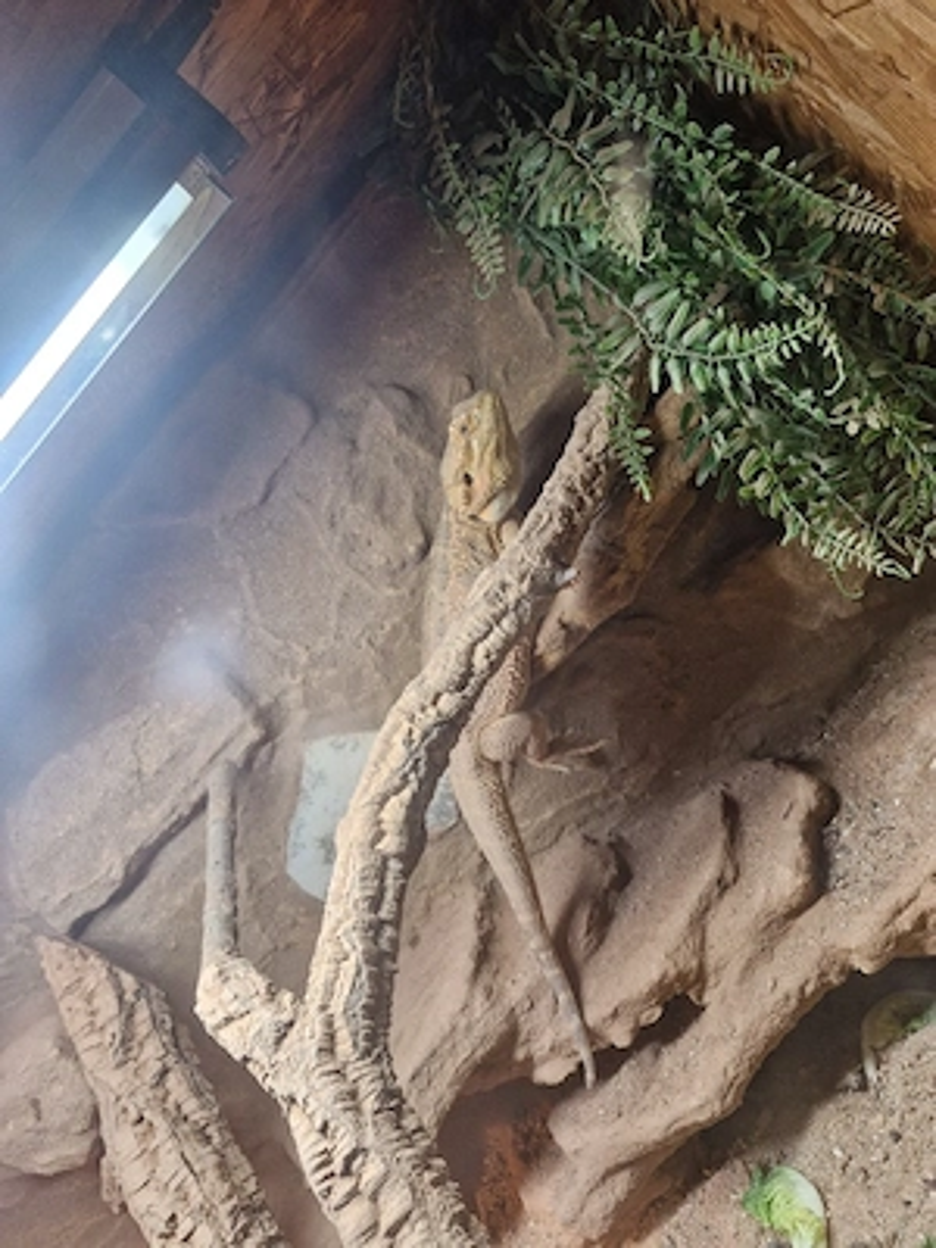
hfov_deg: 58.9
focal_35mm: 23
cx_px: 468
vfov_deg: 73.9
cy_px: 624
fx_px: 829
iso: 160
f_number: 1.8
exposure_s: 1/100
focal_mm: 5.54
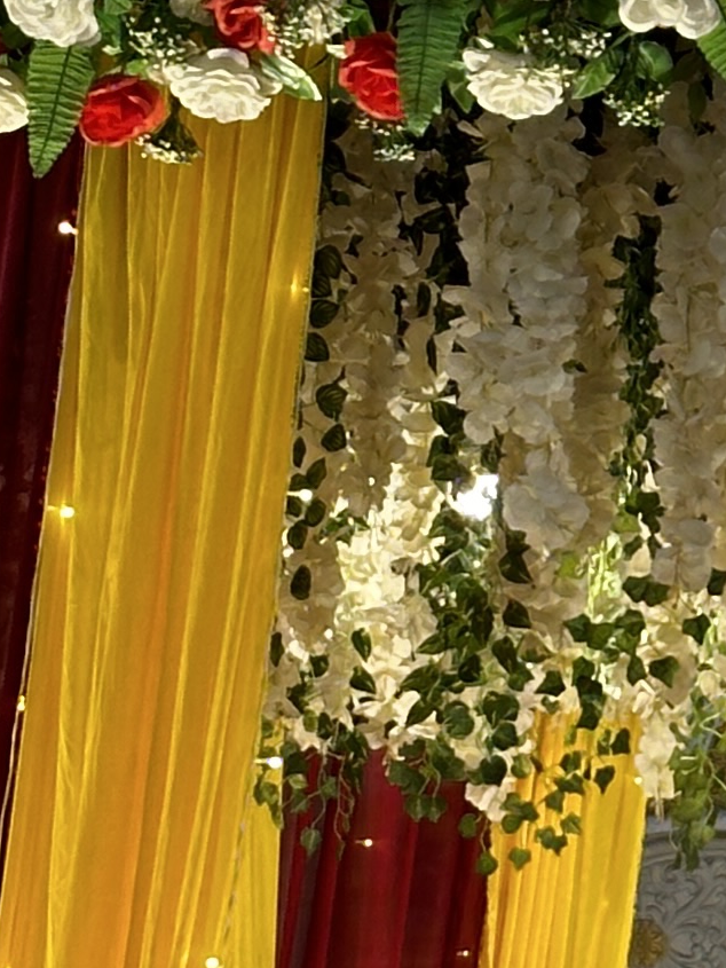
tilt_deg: +5.9
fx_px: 6402
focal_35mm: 229
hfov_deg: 6.4
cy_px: 530
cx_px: 949
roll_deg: -1.1
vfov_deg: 8.6
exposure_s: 1/50
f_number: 1.78
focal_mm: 6.86
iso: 80
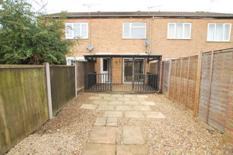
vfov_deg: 77.3
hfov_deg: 100.4
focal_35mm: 15
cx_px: 116
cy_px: 78
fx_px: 97
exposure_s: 1/100
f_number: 5
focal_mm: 10
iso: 100
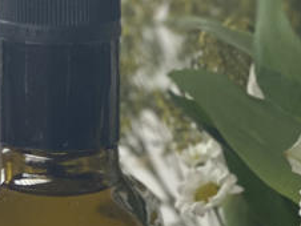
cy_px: 424
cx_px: -65
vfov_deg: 6.3
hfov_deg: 8.5
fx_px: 2002
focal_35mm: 230
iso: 50
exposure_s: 1/122
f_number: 2
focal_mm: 6
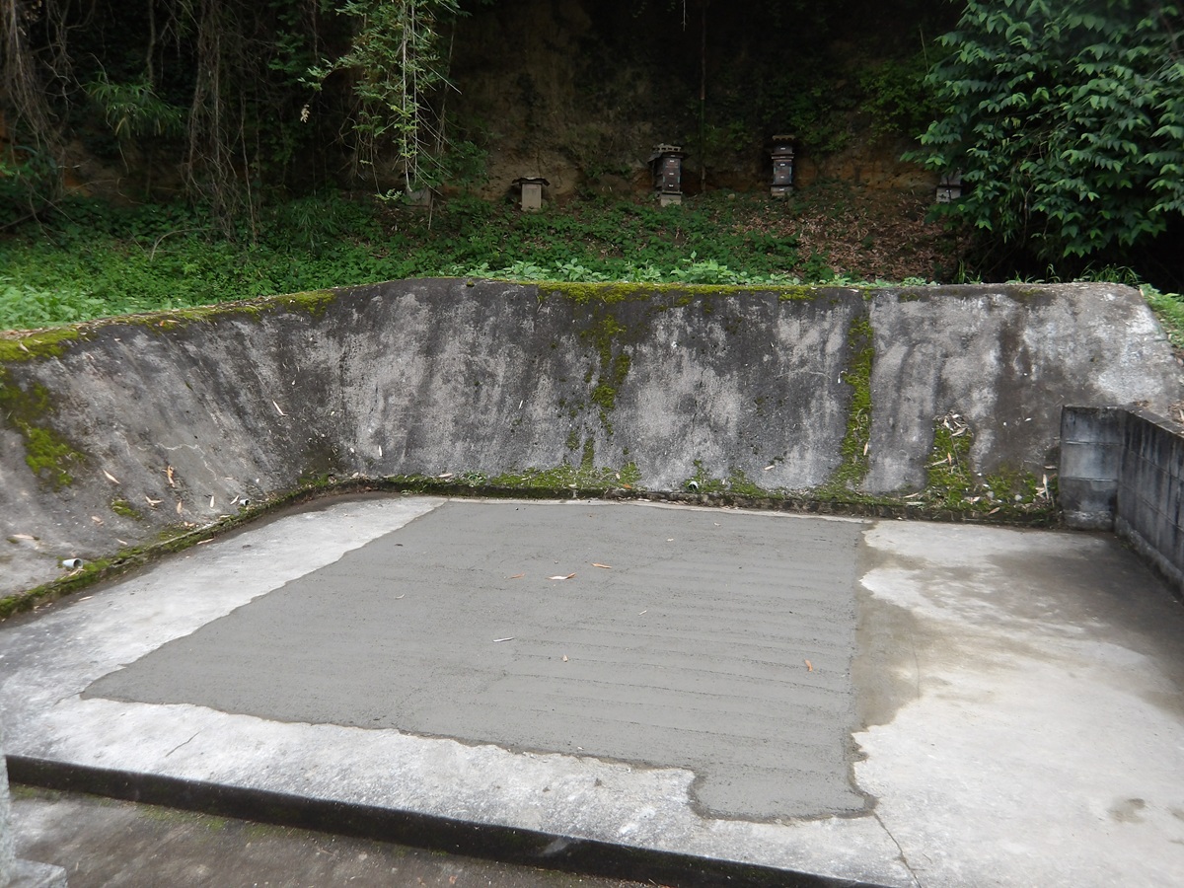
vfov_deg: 51.4
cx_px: 592
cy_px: 444
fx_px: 924
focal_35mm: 27
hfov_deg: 65.3
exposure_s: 1/235
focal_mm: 4.9
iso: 100
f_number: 3
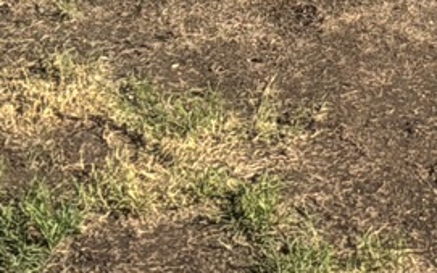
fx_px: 1881
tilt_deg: -2.6
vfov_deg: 7.2
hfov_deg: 13.2
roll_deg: -0.4
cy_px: -585
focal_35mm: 158
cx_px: 335
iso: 125
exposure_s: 1/7407
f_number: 1.8
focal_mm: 3
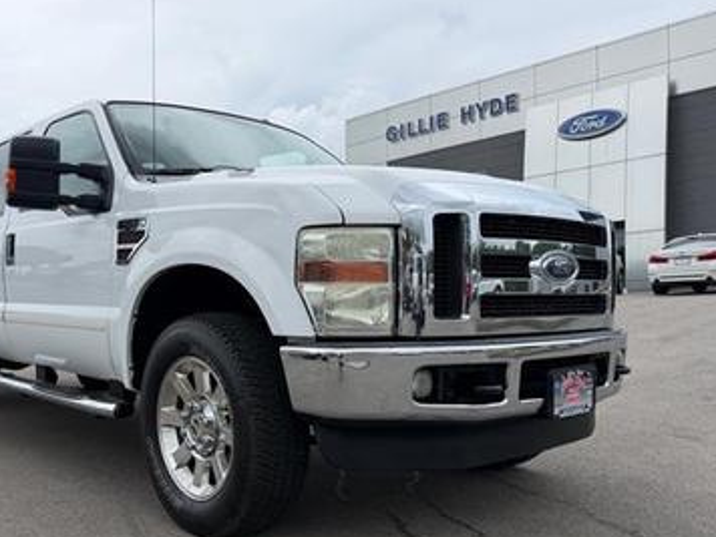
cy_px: 334
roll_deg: +1.0
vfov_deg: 41.5
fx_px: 703
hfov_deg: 52.8
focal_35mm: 34
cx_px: 233
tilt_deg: -0.4
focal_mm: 6.76
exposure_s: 1/3584
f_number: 1.78
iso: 80
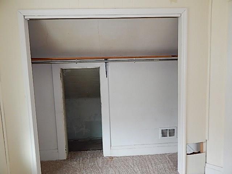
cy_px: 87
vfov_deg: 58.9
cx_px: 116
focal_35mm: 23
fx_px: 154
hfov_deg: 73.9
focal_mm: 4
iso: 200
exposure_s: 1/30
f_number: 3
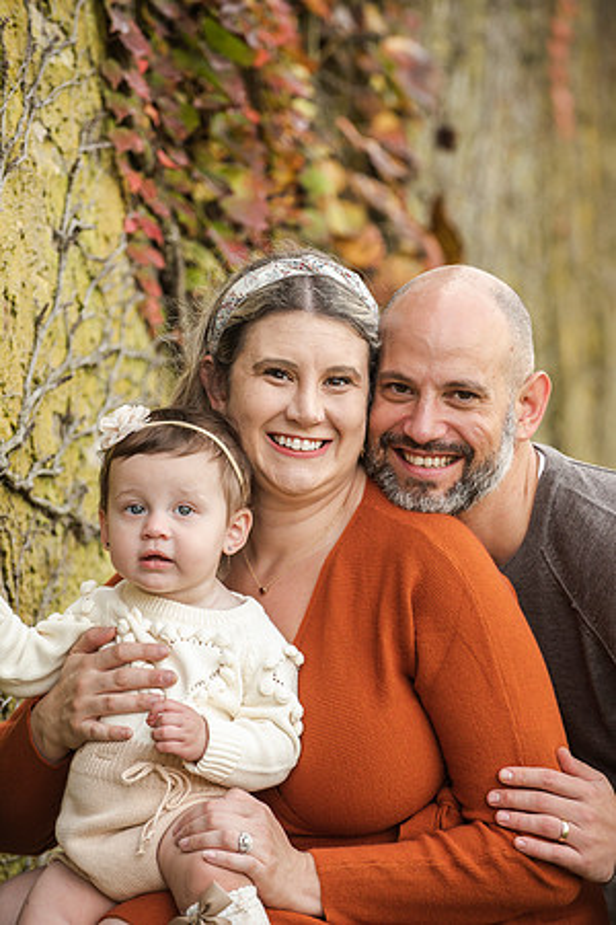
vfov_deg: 12.8
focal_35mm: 160
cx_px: 308
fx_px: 4106
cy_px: 462
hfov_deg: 8.6
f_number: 5
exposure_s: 1/500
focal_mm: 160
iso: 800
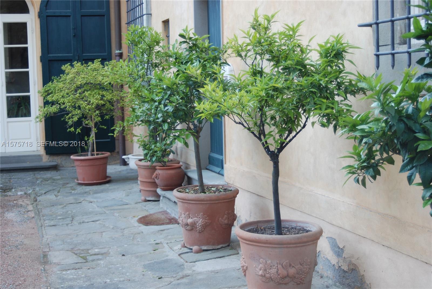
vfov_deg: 22.7
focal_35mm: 60
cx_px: 216
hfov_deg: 33.4
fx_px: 721
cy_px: 144
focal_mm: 40
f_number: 4
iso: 200
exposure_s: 1/50
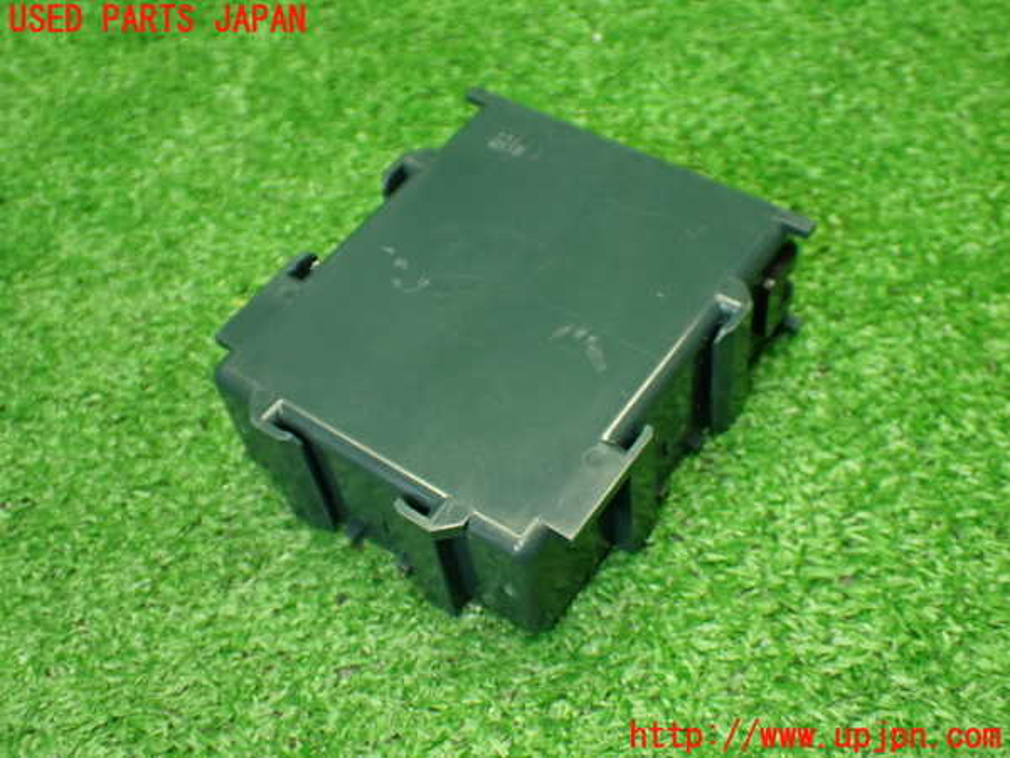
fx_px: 1196
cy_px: 379
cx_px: 505
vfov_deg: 35.1
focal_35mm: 41
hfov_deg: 45.8
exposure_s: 1/100
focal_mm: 7.31
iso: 800
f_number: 2.8
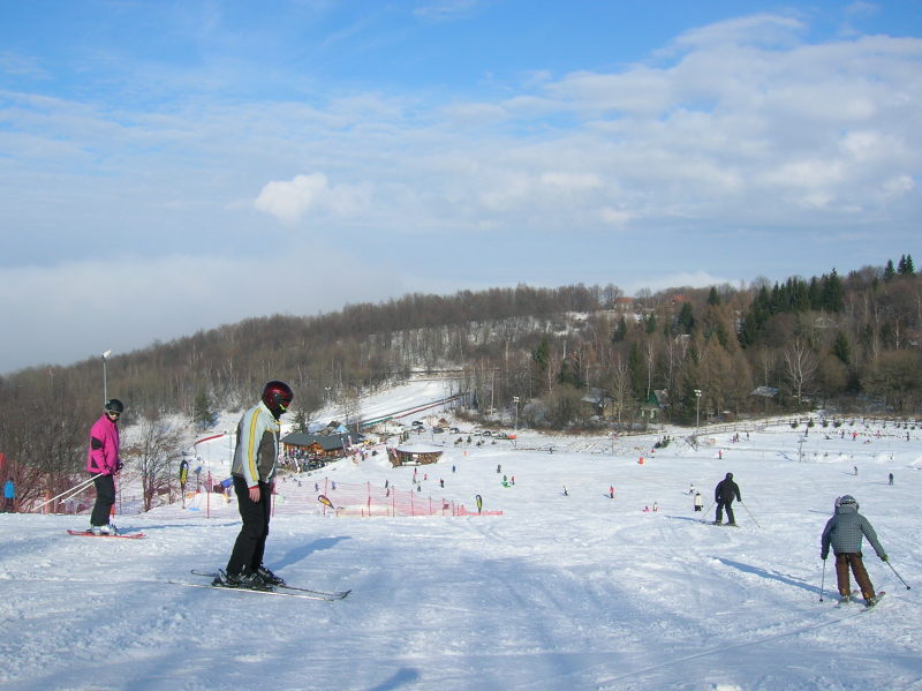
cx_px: 461
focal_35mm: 34
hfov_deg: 54.0
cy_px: 346
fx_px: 905
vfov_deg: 41.8
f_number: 4.9
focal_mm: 5.7
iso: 50
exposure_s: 1/554
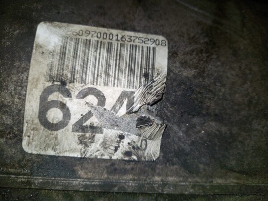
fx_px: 194
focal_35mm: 25
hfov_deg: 69.4
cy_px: 100
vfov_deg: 54.9
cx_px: 134
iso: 40
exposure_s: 1/367
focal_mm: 5.23
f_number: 1.8
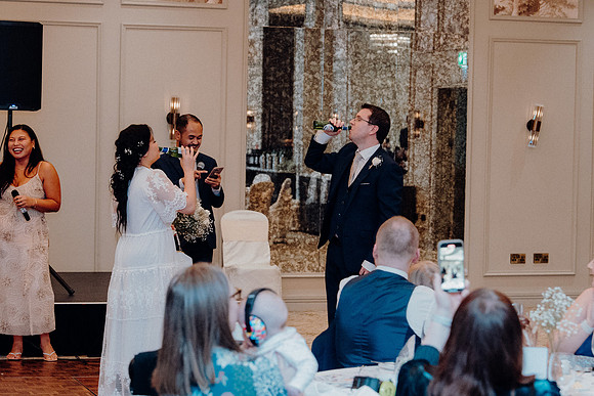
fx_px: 1733
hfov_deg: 19.5
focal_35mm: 105
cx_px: 297
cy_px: 198
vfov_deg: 13.0
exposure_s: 1/160
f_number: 3.5
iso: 3200
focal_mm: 70
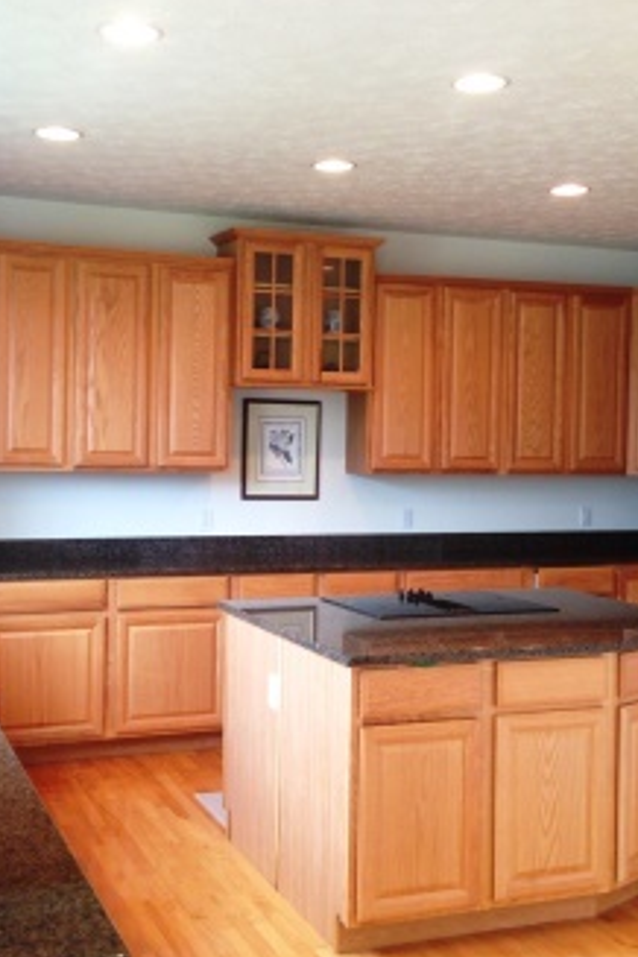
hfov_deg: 28.6
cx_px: 310
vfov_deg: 41.9
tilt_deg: -1.5
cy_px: 474
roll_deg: -1.2
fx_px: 1249
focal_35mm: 47
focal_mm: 4.12
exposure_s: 1/20
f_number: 2.4
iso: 80
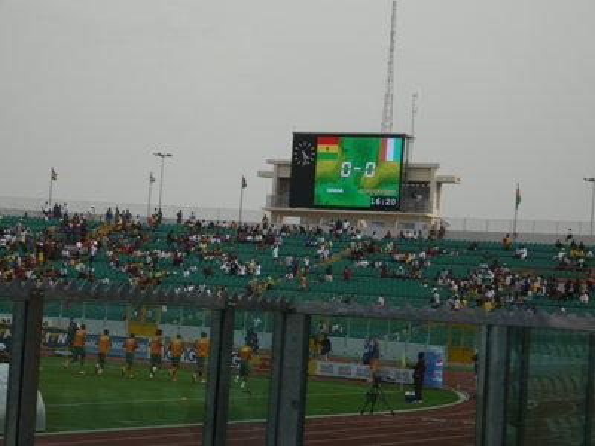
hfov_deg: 18.7
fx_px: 1805
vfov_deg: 14.1
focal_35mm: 105
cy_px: 223
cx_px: 298
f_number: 5
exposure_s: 1/400
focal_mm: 17.4
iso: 100
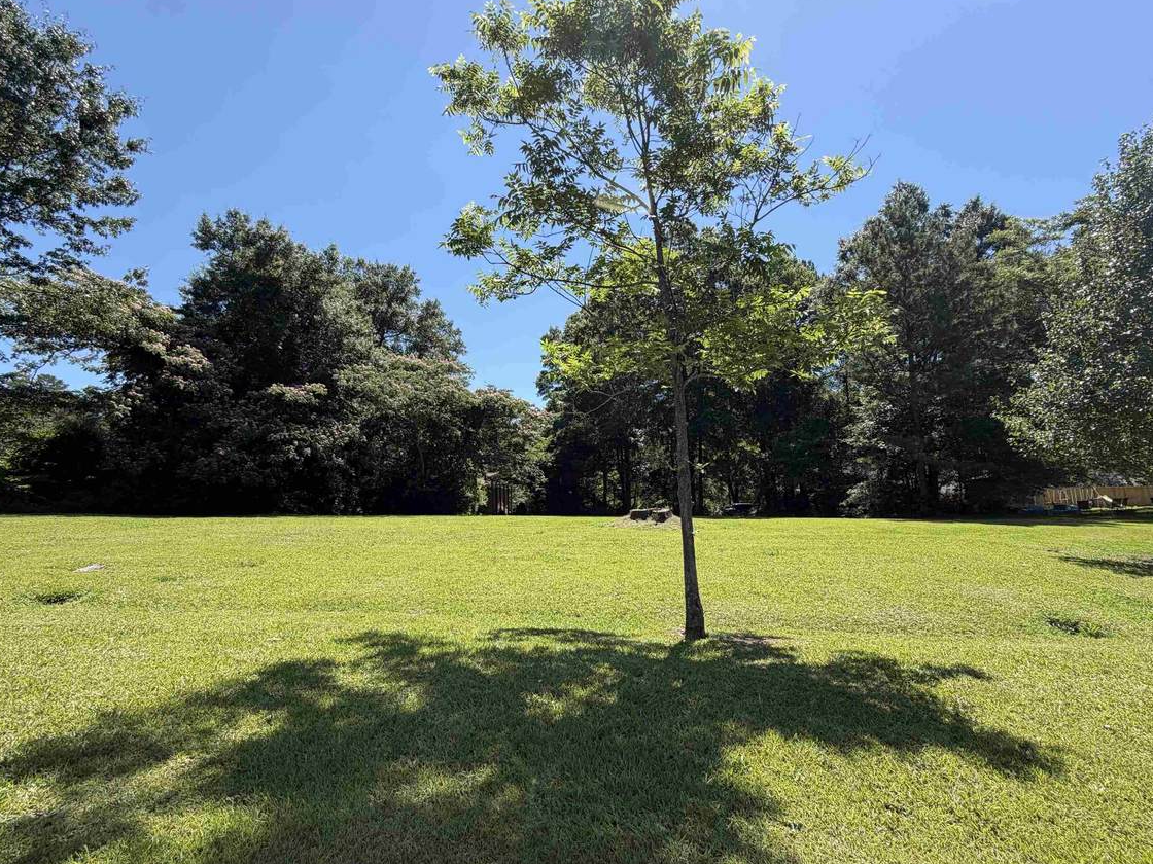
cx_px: 582
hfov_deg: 94.5
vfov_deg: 78.1
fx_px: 533
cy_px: 445
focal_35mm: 16
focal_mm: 2.22
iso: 32
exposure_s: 1/770
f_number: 2.2
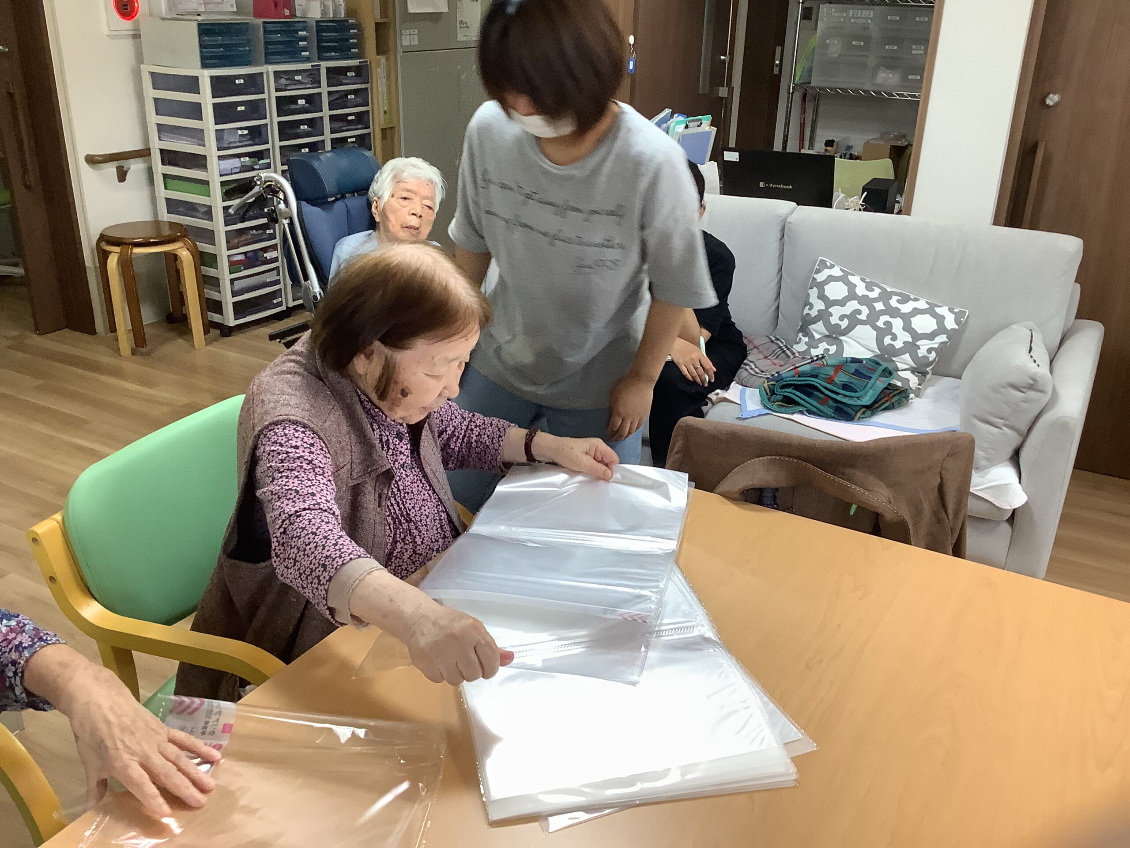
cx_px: 565
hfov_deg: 58.4
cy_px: 424
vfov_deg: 45.4
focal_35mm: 31
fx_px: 1012
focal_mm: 3.3
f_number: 2.4
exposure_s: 1/60
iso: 125
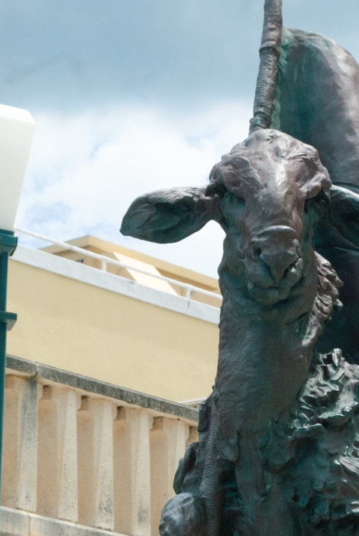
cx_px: 389
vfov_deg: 8.0
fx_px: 3834
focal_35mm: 257
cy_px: 424
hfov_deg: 5.3
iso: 200
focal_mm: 75
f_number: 13
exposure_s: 1/100
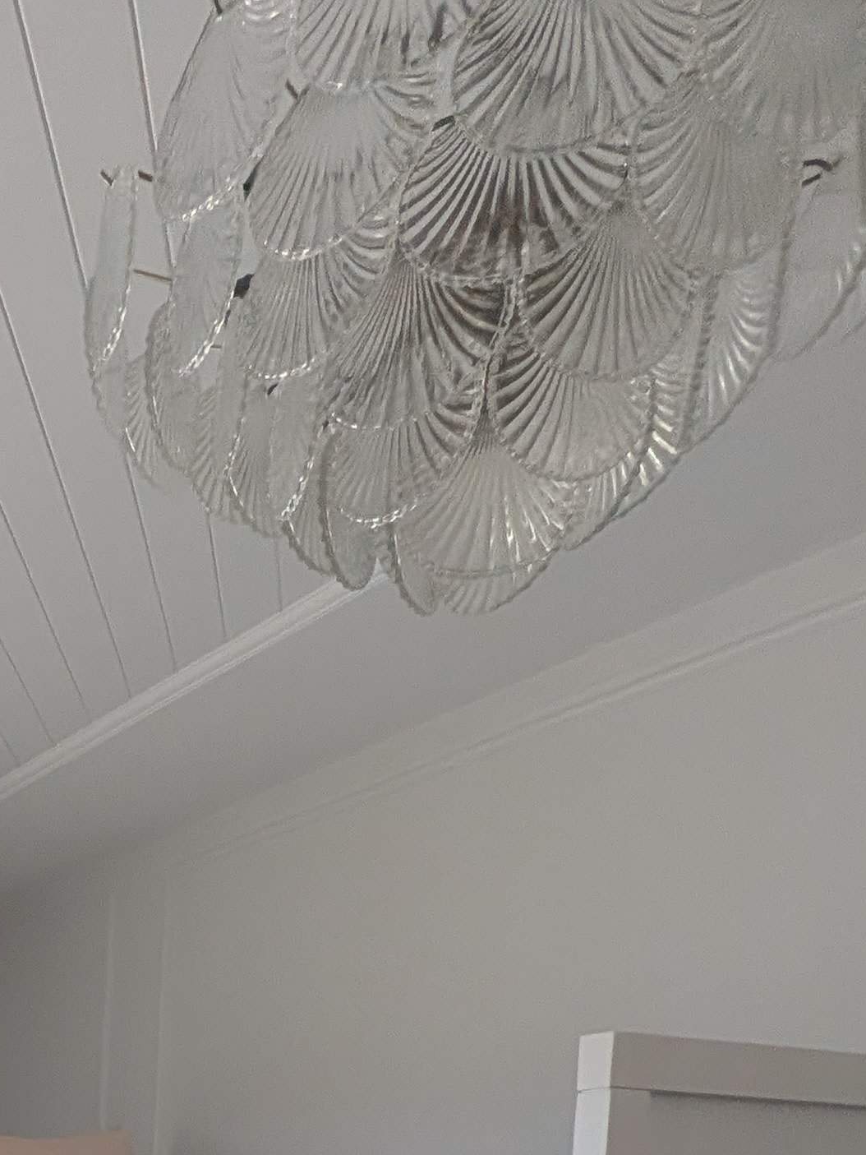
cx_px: -365
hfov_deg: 28.5
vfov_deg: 39.5
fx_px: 1234
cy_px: 1314
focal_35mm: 37
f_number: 2.2
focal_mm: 1.54
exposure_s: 1/144
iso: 29
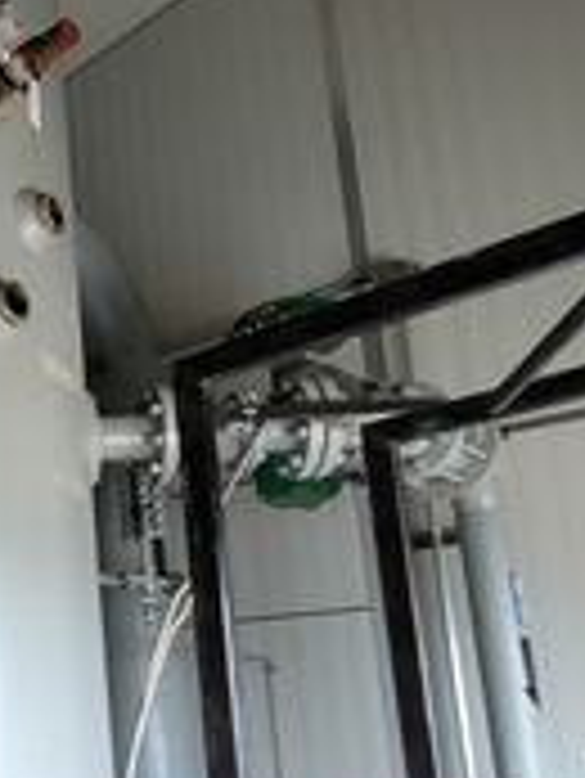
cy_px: 528
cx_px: -306
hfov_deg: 25.9
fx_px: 900
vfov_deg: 45.9
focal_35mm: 40
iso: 160
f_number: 2.2
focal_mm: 1.74
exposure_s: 1/60
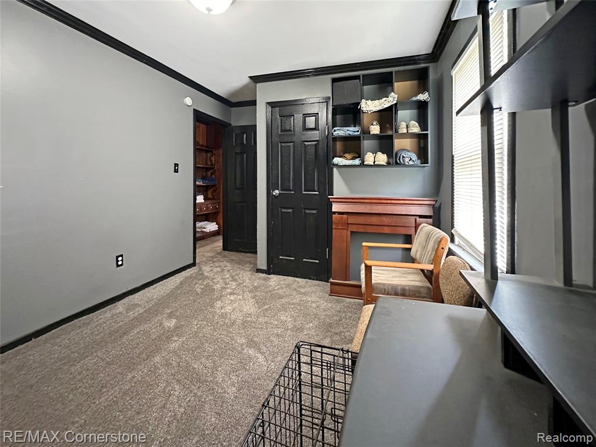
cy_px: 224
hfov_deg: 102.1
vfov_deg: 85.7
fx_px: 241
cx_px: 298
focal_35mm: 14
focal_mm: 2.22
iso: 1250
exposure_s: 1/40
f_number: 2.2
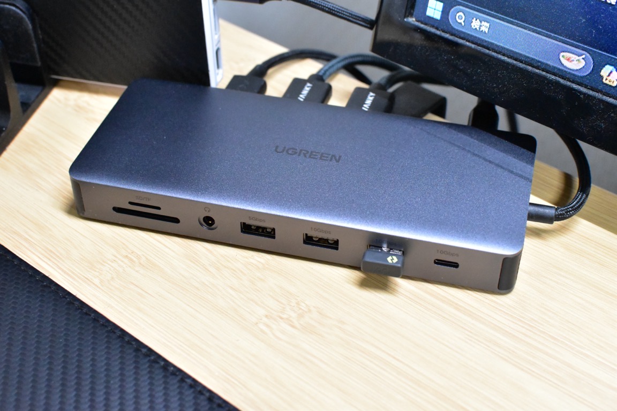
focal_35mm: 52
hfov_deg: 37.9
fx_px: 900
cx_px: 308
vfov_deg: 25.8
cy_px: 206
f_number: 6.3
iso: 6400
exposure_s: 1/125
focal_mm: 35
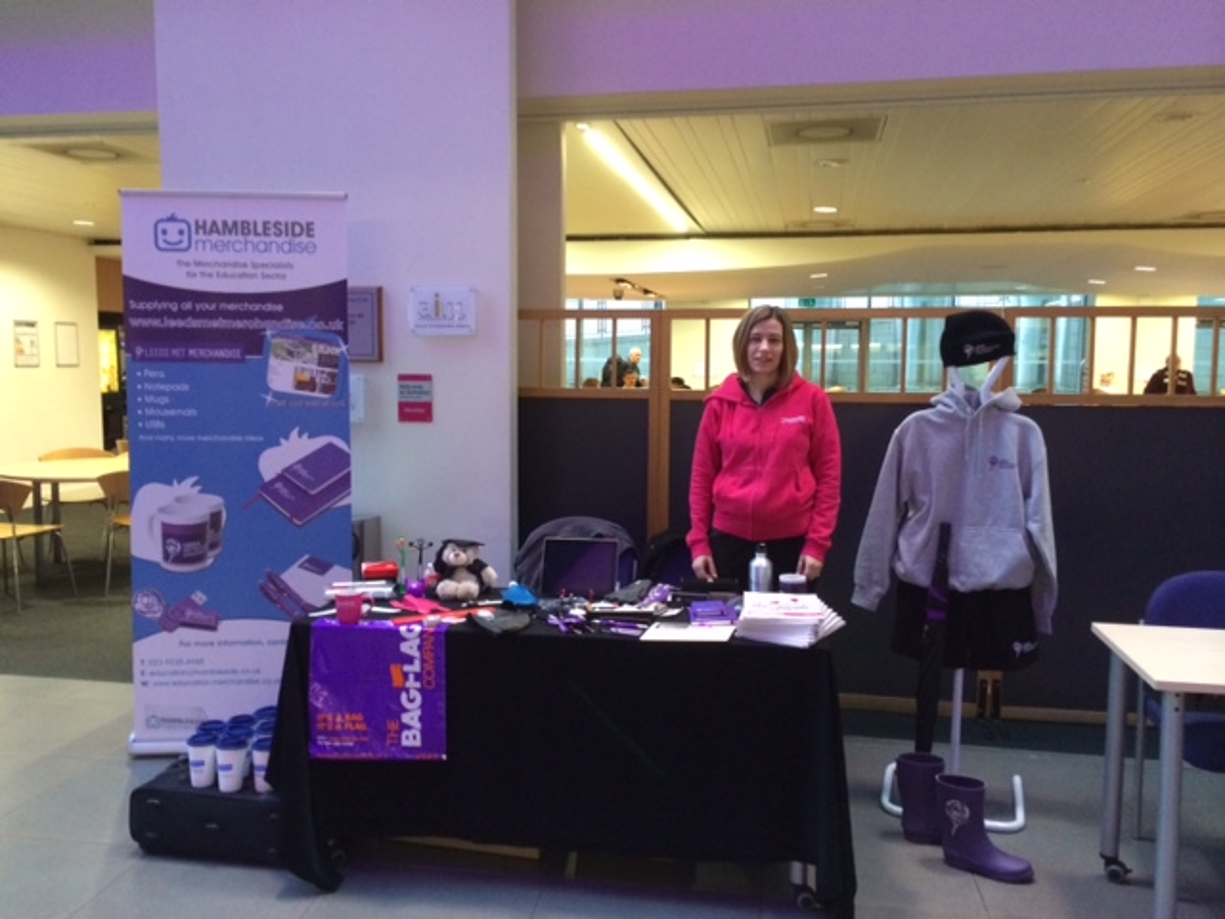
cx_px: 612
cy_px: 460
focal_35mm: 30
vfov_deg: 46.8
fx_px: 1062
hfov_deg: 60.0
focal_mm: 4.12
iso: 320
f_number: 2.2
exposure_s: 1/30
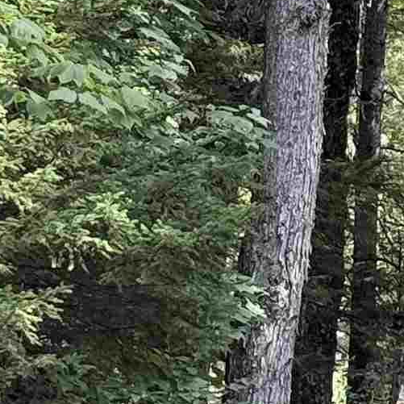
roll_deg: +0.1
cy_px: 117
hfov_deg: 6.2
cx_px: 1167
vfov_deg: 6.7
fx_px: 3433
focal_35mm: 260
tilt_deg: +7.8
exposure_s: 1/298
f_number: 1.78
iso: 64
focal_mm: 6.76
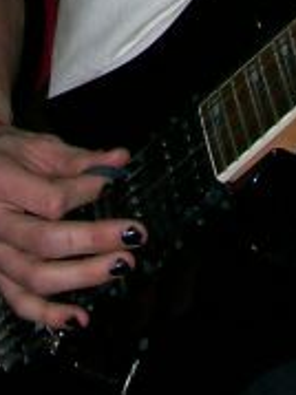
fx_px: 1838
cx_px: 49
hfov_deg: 9.2
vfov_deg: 11.3
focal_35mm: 161
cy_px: -333
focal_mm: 6
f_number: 2.7
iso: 80
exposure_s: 1/64
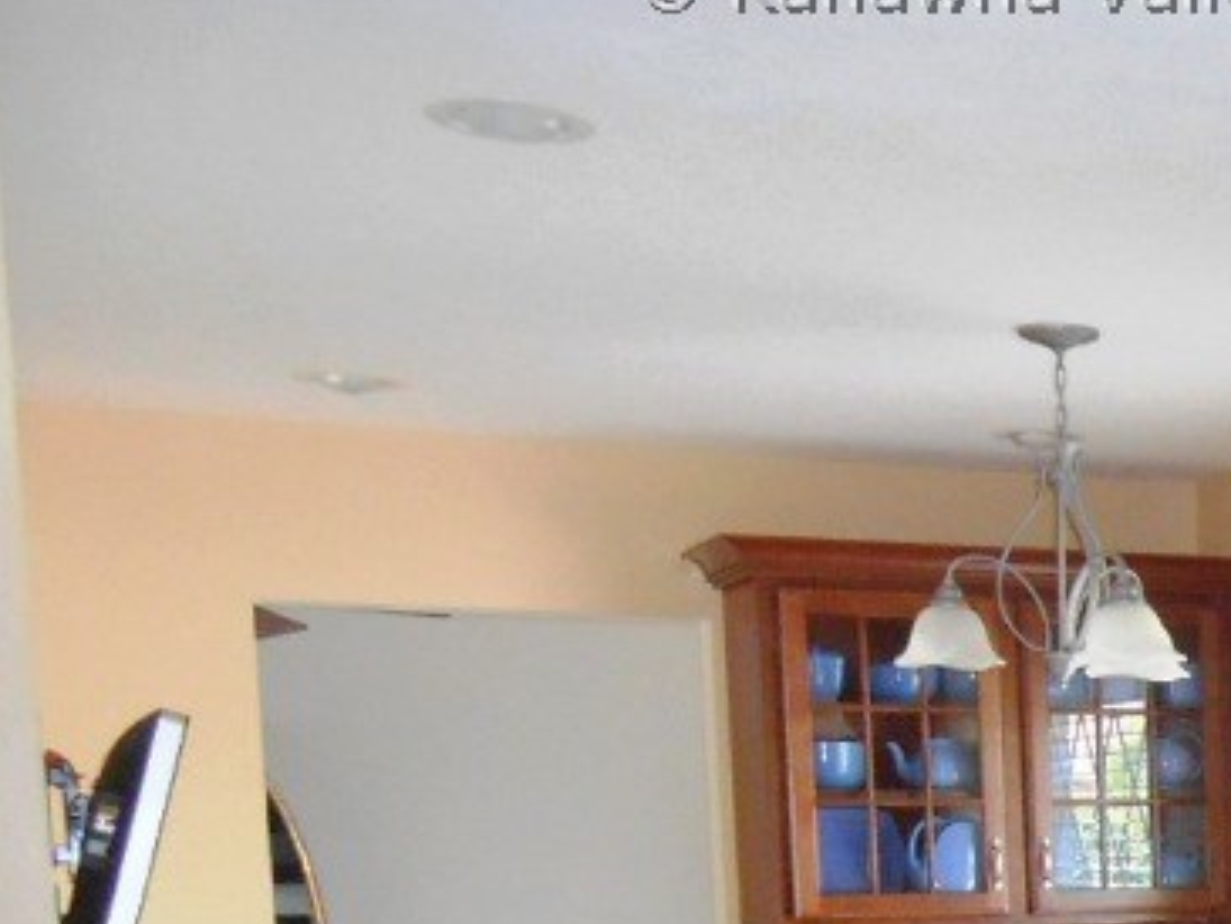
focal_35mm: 73
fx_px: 2597
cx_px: 1713
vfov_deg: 18.7
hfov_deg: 22.9
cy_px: 1214
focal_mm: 4.6
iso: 500
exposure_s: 1/30
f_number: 3.5
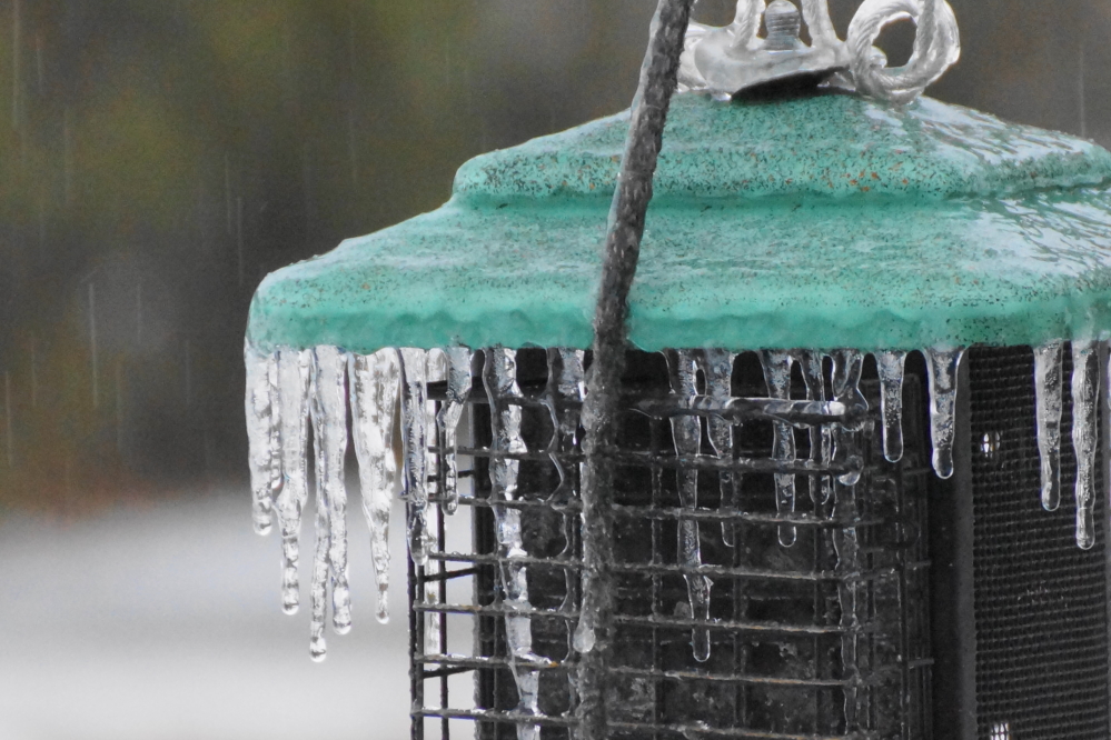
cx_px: 556
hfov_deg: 5.5
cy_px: 370
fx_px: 11572
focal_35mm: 375
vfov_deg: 3.7
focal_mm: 250
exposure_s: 1/125
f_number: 6.3
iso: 1600
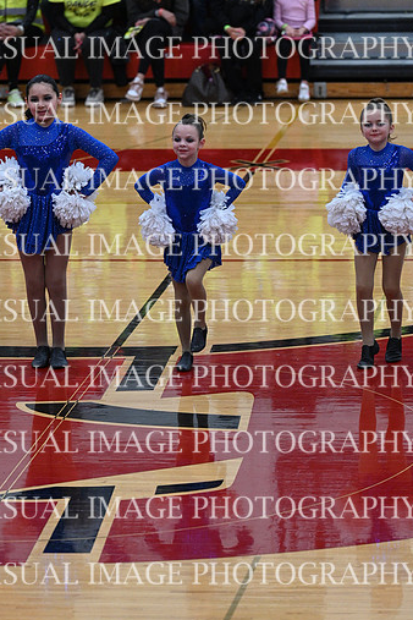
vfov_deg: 9.0
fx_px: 3940
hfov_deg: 6.0
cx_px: 184
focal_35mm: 229
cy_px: 278
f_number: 4
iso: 4000
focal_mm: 200
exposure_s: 1/400
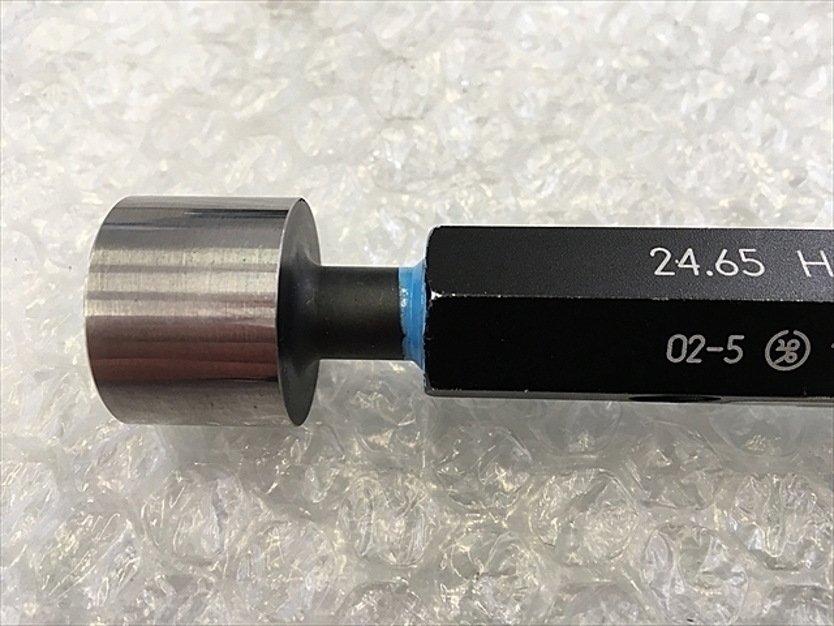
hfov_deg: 61.7
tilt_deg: -62.5
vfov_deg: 48.2
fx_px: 699
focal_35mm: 29
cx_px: 417
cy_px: 313
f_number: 2.2
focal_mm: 4.15
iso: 25
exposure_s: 1/30
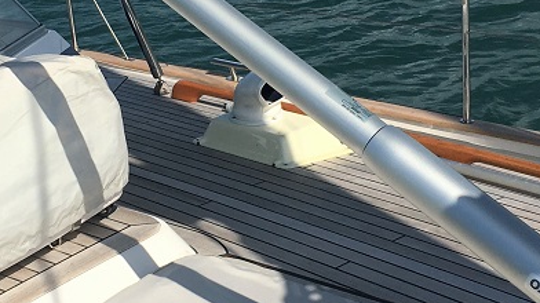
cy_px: 87
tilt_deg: -16.6
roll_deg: +5.2
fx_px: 1231
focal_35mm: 86
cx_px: 202
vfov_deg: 14.0
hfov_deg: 24.7
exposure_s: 1/3846
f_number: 2.2
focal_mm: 4.15
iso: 25
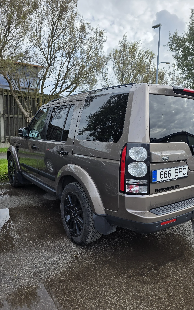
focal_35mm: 25
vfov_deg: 72.5
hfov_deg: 49.0
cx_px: 116
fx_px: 212
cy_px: 152
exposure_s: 1/2517
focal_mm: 6.3
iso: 80
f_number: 1.7
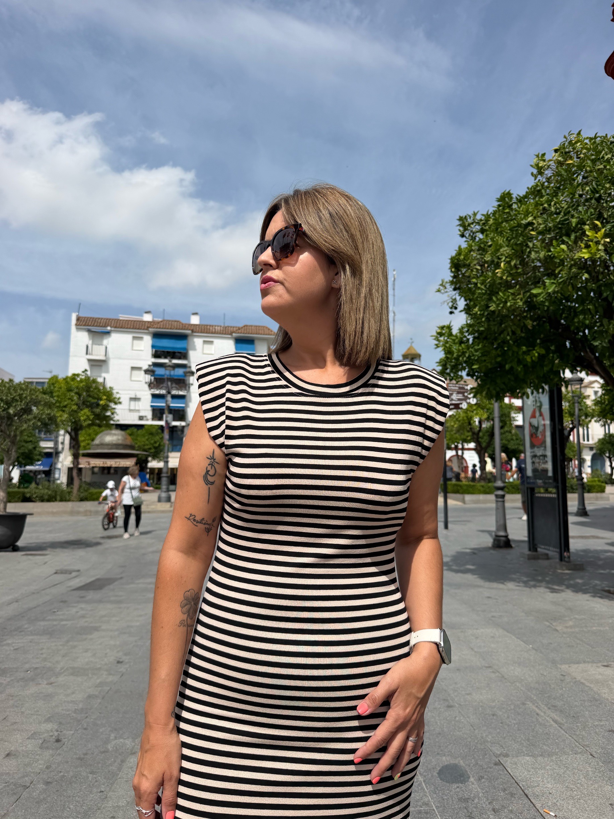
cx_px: 307
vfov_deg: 71.6
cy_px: 410
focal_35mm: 24
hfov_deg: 56.8
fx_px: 568
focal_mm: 6.76
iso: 80
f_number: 1.78
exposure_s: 1/7353
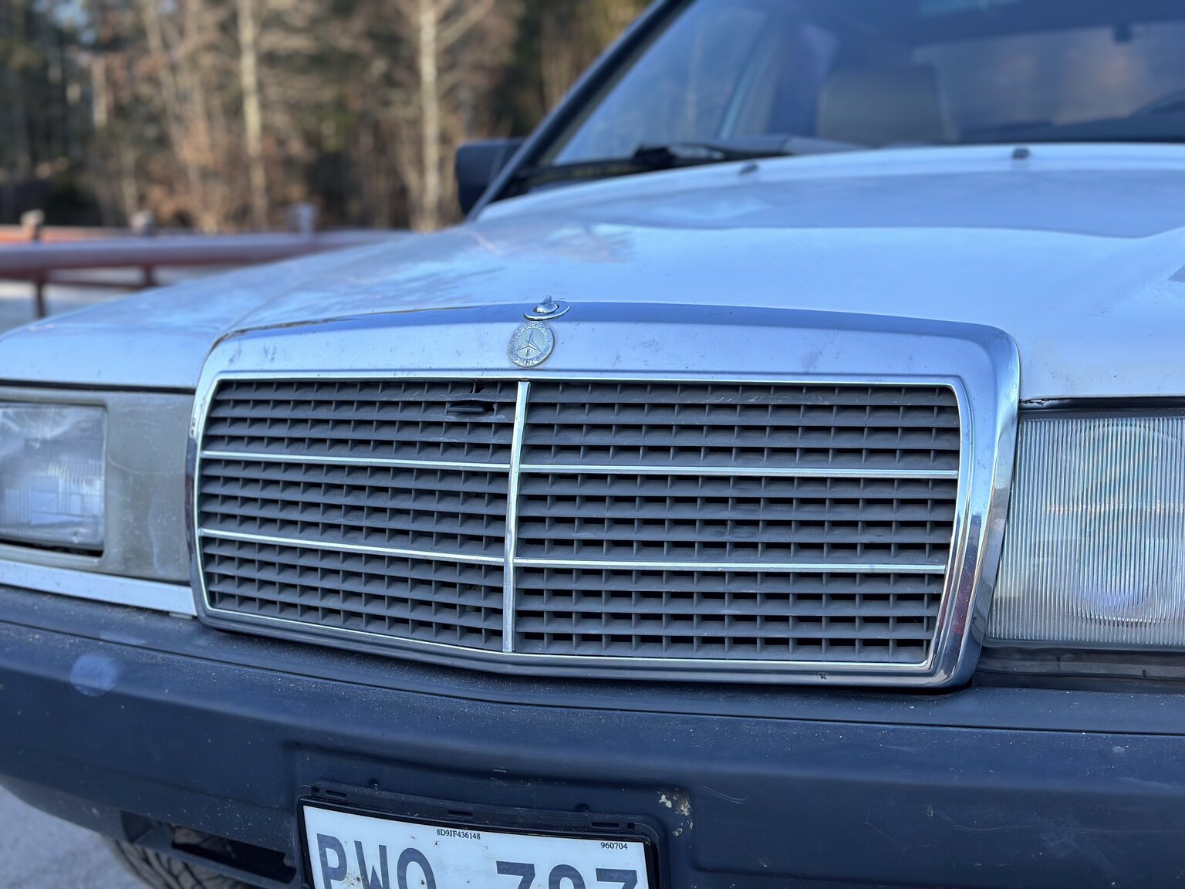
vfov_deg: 30.3
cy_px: 444
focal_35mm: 48
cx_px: 592
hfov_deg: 39.7
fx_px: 1643
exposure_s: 1/1009
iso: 80
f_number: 1.78
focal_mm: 6.86
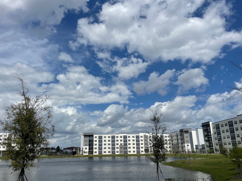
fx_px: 189
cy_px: 93
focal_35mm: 27
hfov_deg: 65.3
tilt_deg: +16.0
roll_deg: +2.1
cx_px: 113
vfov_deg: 51.4
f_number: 1.6
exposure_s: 1/10000
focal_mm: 5.1
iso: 32
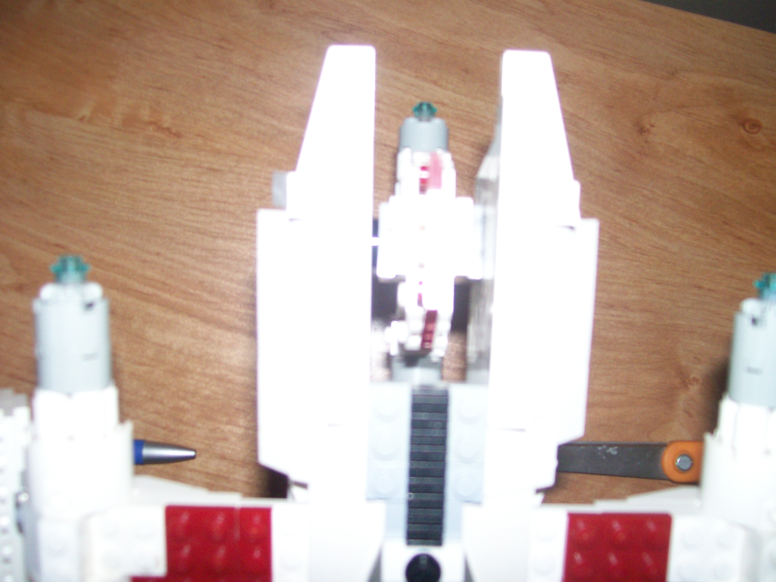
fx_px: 807
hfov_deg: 51.4
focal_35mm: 36
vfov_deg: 39.7
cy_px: 291
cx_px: 388
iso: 140
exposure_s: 1/64
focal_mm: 6
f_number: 2.7
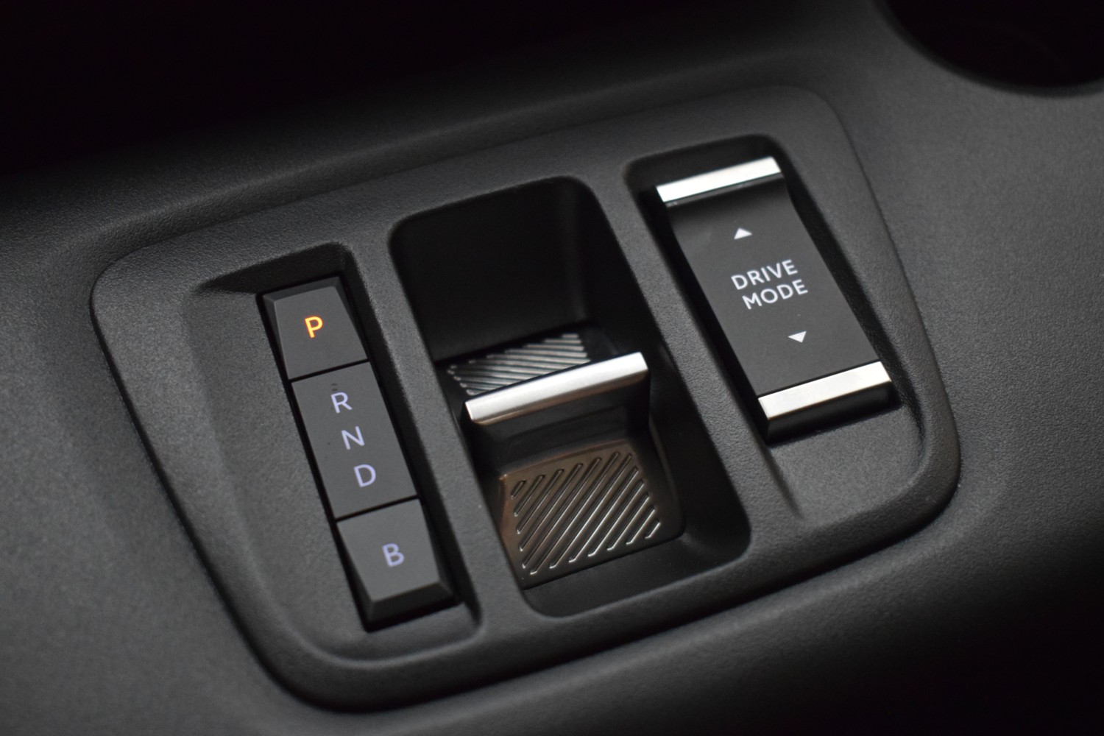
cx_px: 552
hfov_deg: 38.9
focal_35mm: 51
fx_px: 1564
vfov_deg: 26.5
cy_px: 368
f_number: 4.5
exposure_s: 1/80
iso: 3200
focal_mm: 34
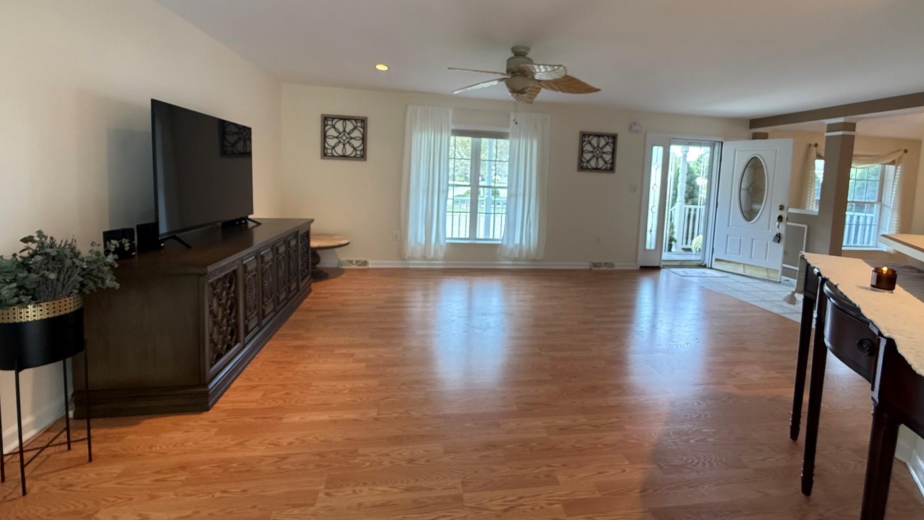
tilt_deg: -4.3
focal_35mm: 16
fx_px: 392
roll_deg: -2.6
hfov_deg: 99.3
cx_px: 482
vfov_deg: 66.3
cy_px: 203
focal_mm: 2.22
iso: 400
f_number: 2.2
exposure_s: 1/120
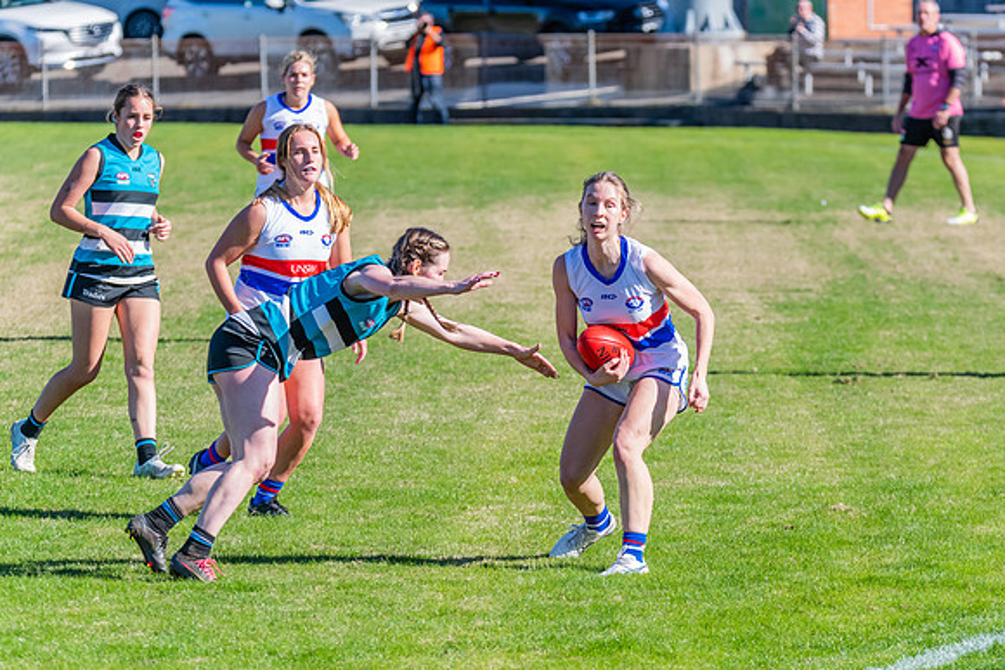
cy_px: 368
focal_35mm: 307
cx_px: 620
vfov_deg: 4.5
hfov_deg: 6.7
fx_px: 8567
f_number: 8
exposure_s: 1/1600
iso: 800
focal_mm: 240
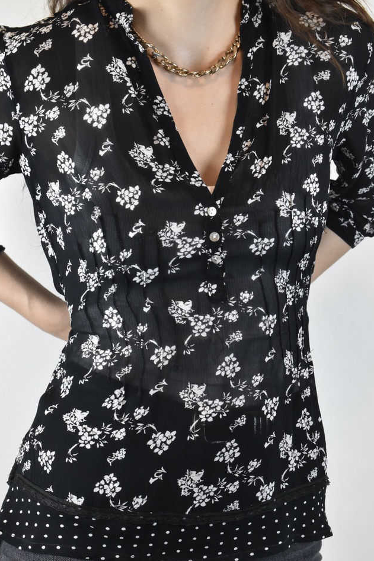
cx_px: 164
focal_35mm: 86
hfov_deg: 15.9
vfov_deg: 23.6
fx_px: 1341
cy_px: 292
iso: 1600
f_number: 16
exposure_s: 1/50
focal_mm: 50
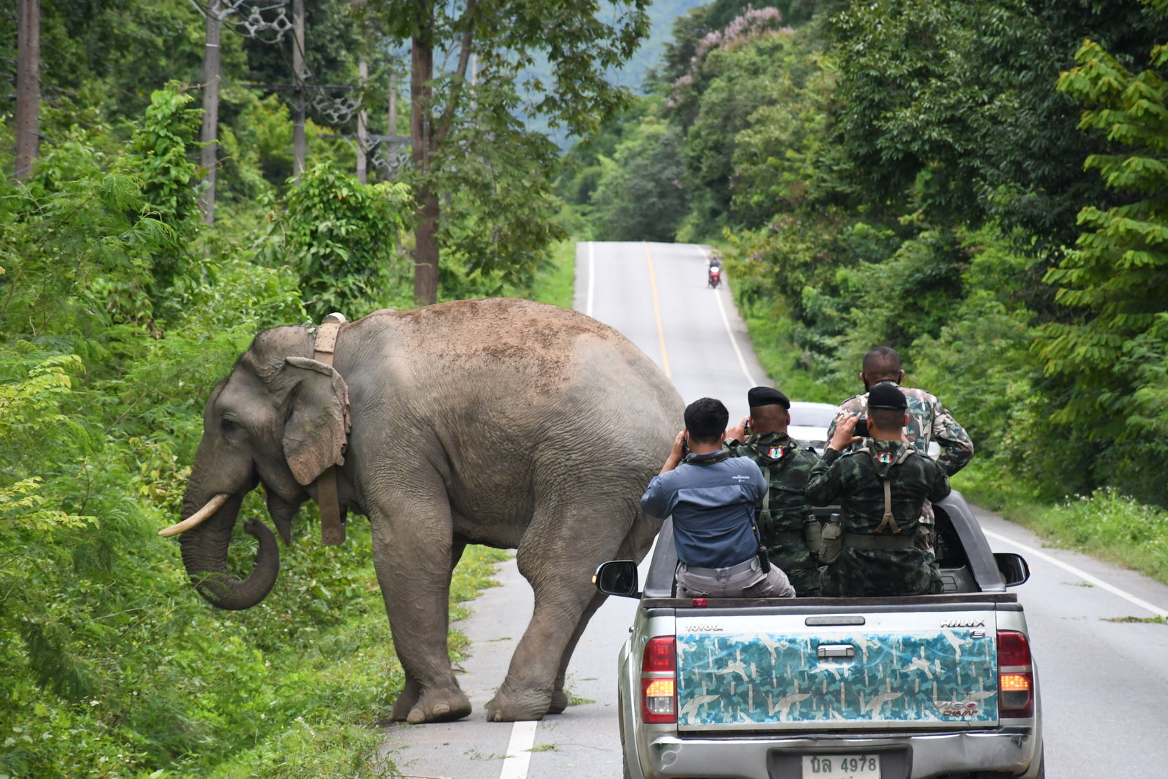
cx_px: 618
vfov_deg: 5.9
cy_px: 444
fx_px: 7495
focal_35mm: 231
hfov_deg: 8.9
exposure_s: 1/200
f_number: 5.6
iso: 1000
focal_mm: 130
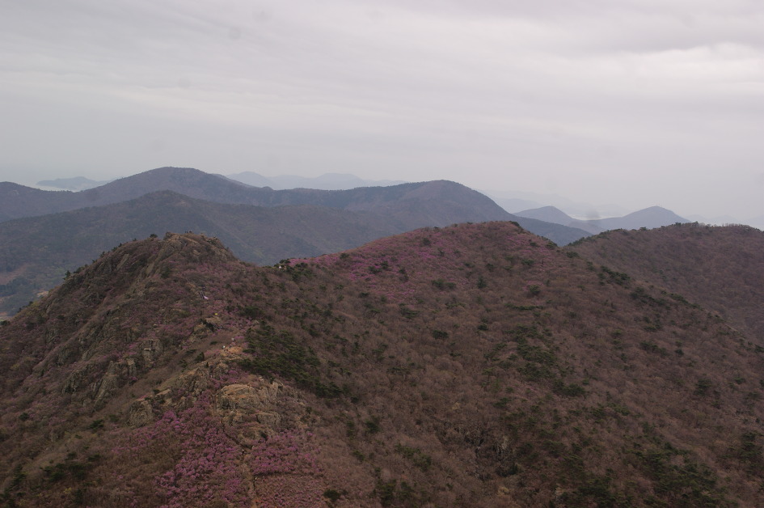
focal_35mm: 52
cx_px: 382
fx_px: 1113
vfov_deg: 25.7
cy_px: 254
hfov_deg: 37.9
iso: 100
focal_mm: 35
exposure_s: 1/80
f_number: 9
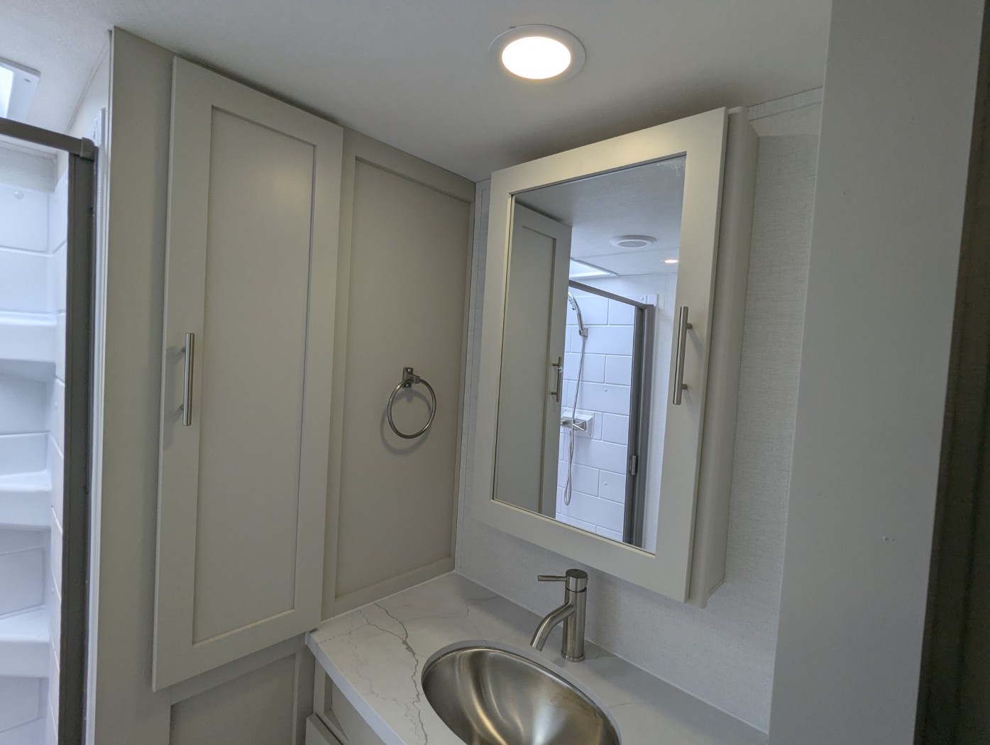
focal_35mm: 16
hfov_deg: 94.4
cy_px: 372
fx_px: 458
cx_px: 495
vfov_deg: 78.2
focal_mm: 2.35
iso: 42
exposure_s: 1/307
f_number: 2.2
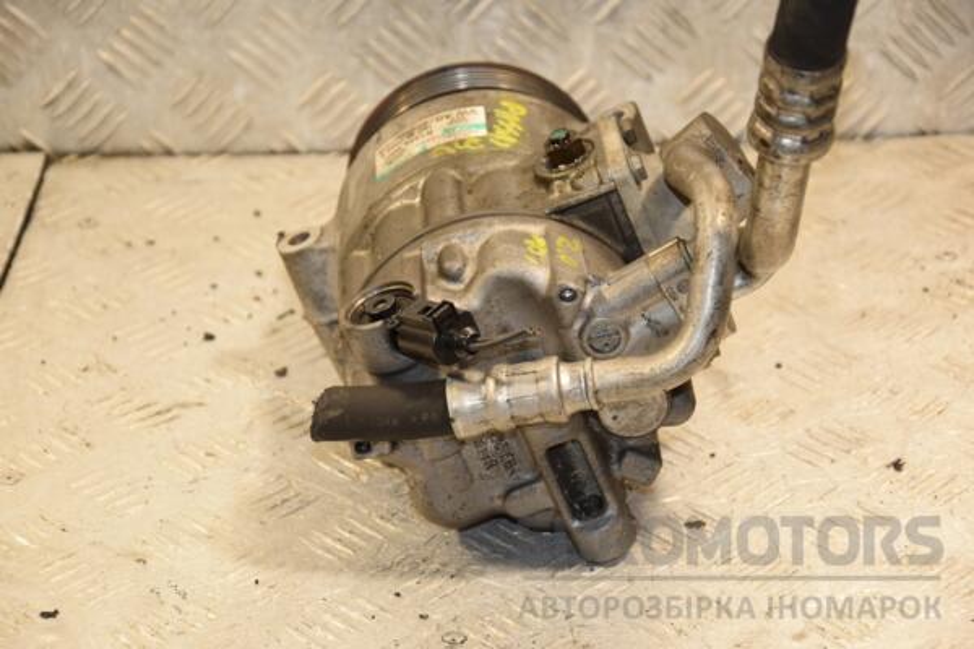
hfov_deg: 18.2
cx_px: 487
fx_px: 3044
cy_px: 324
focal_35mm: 112
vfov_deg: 12.2
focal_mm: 75
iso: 800
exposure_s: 1/200
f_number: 5.3
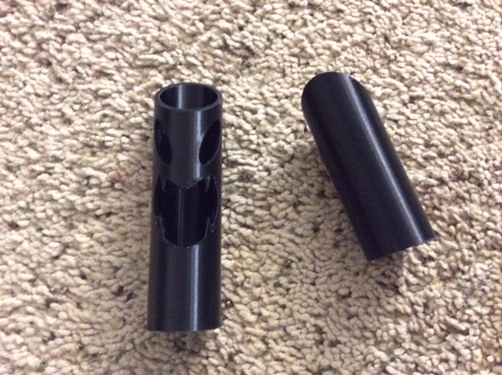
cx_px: 251
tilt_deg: -80.2
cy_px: 188
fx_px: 463
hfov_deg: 56.9
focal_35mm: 32
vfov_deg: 44.1
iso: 800
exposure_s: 1/15
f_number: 2.4
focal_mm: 3.3
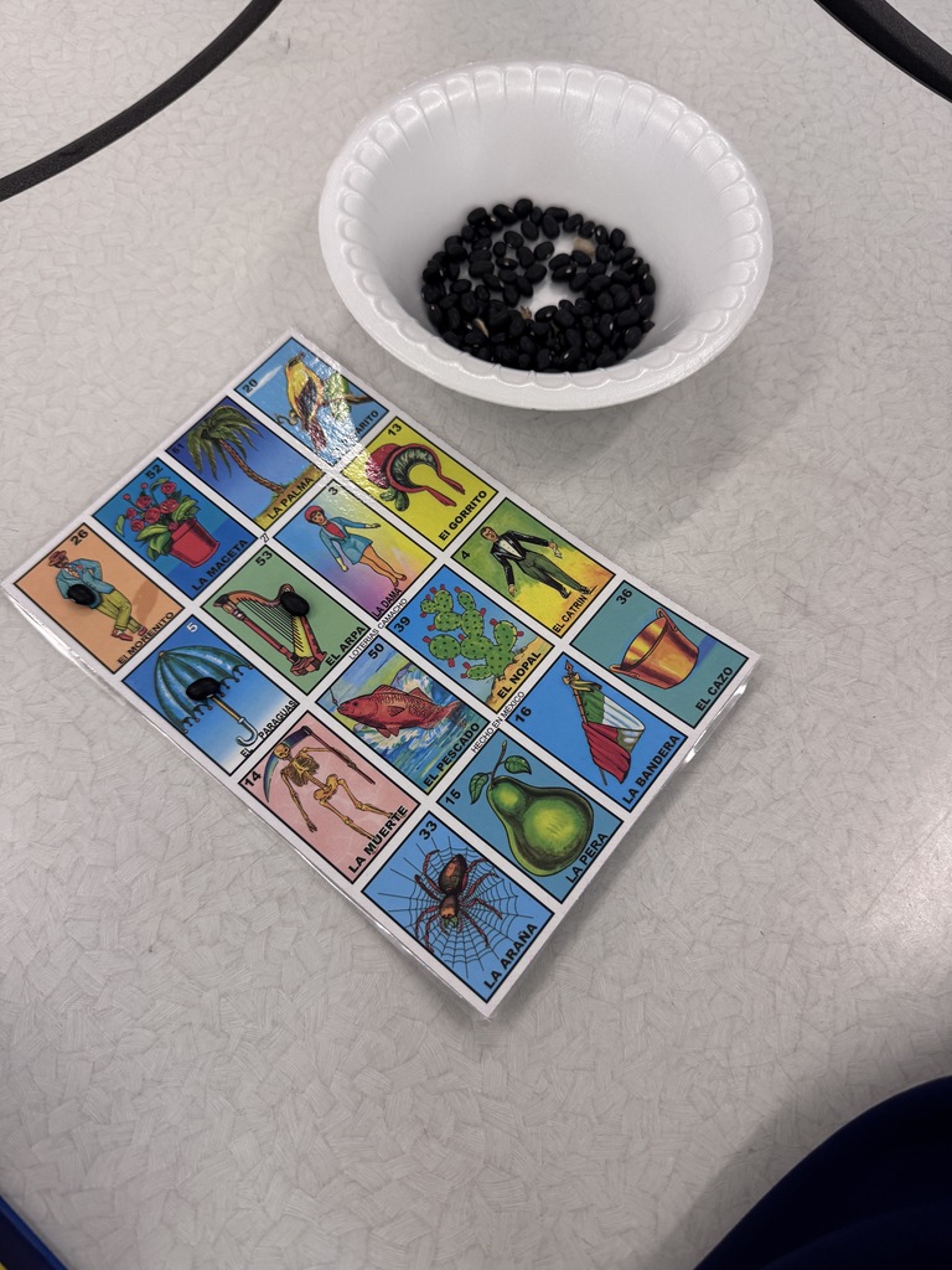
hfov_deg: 56.8
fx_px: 880
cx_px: 476
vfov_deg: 71.6
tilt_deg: -69.1
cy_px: 635
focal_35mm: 24
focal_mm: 6.76
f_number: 1.78
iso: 200
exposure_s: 1/60
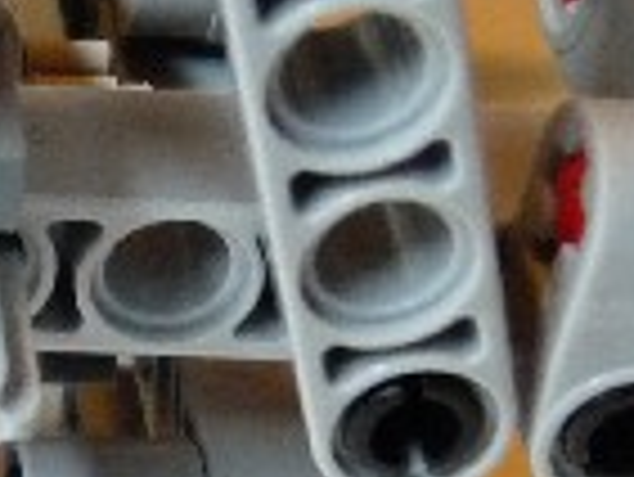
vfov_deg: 9.7
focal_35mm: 153
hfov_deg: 12.4
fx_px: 2805
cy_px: 464
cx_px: -261
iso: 320
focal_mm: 4.8
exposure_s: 1/30
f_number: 2.8
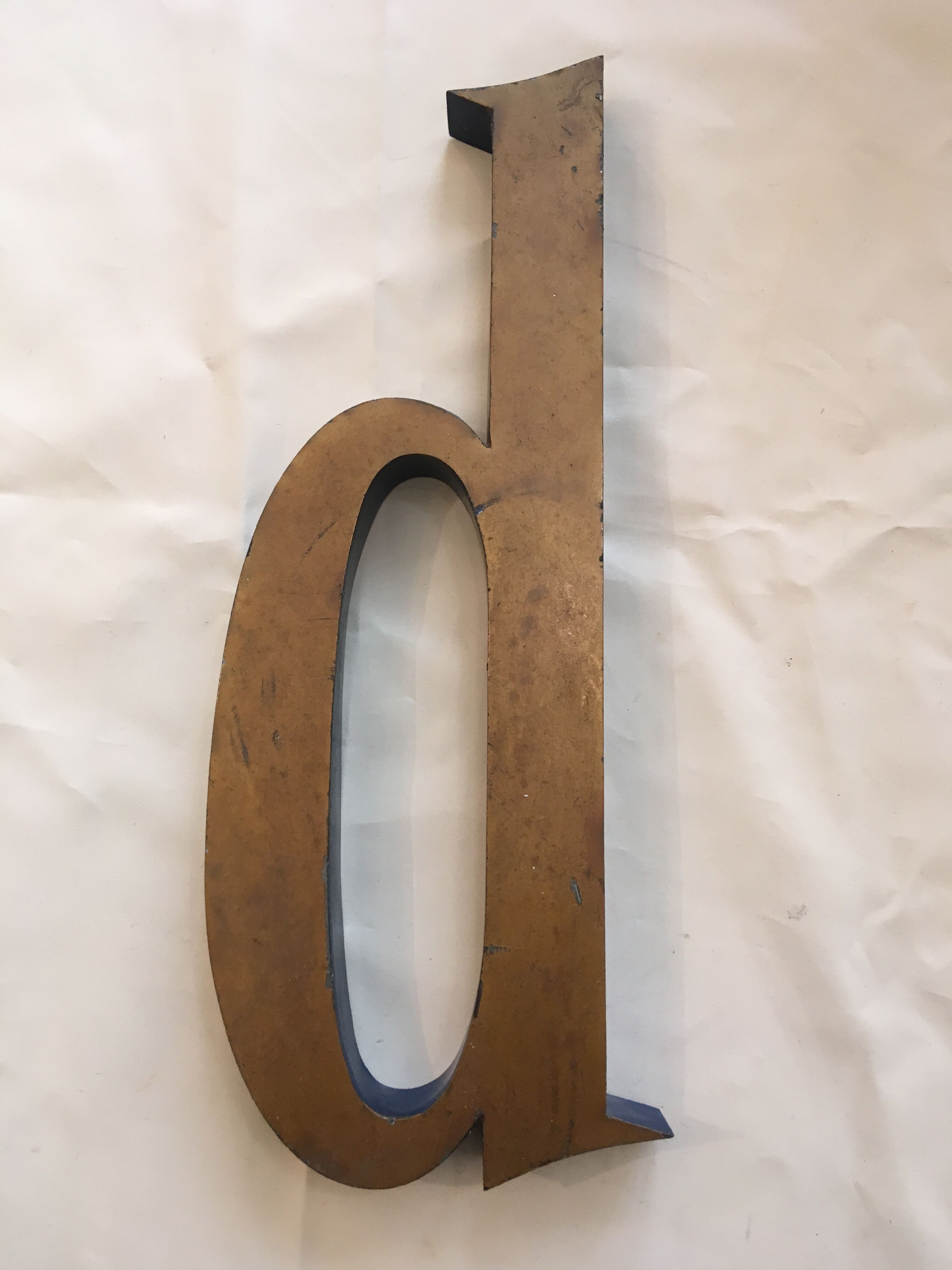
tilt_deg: -81.3
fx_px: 1063
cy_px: 635
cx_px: 476
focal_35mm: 29
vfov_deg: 61.7
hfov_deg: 48.2
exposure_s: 1/33
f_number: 2.2
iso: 100
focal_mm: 4.15
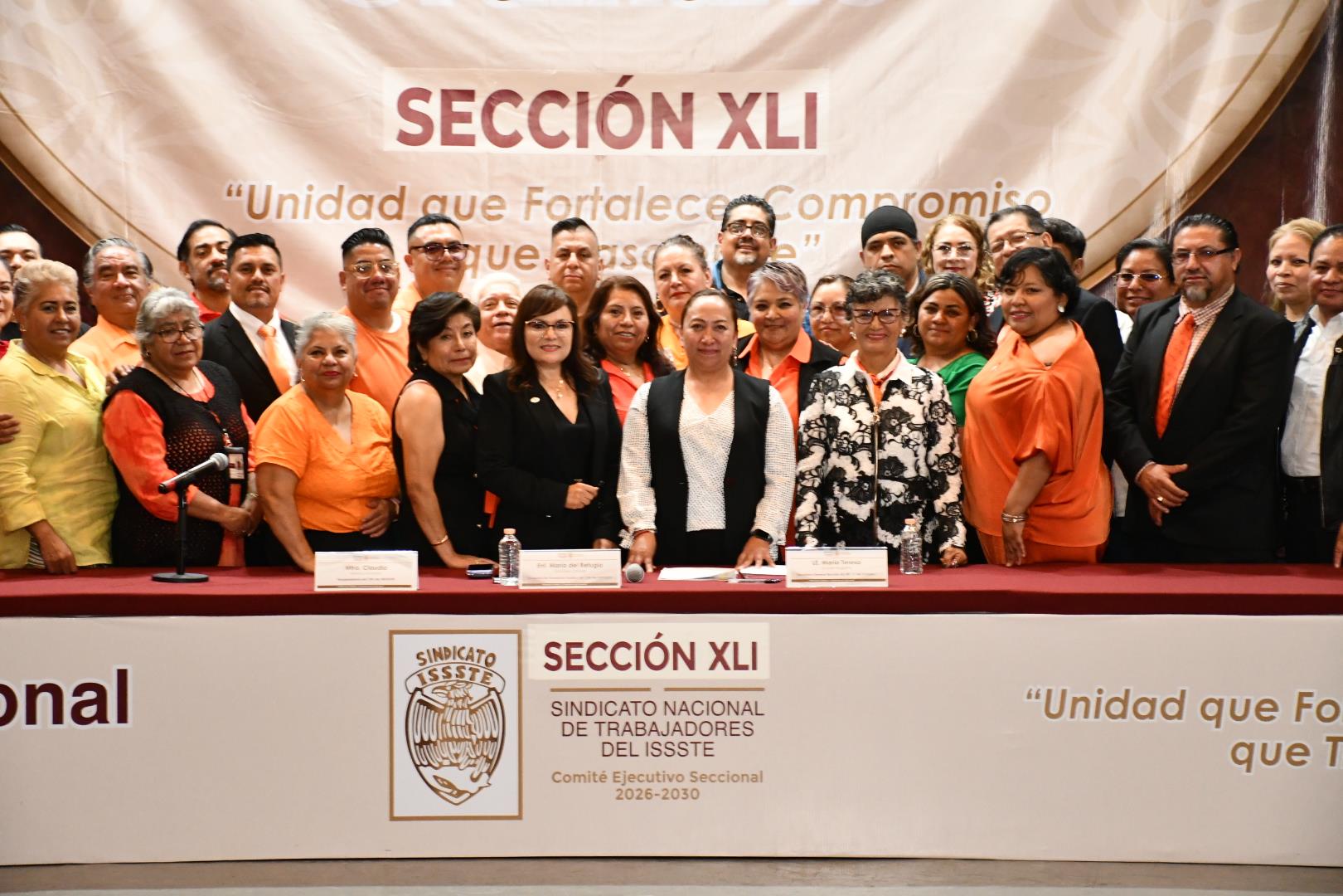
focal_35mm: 105
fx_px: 3917
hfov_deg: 19.5
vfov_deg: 13.0
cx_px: 672
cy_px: 448
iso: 4000
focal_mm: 70
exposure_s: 1/60
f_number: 5
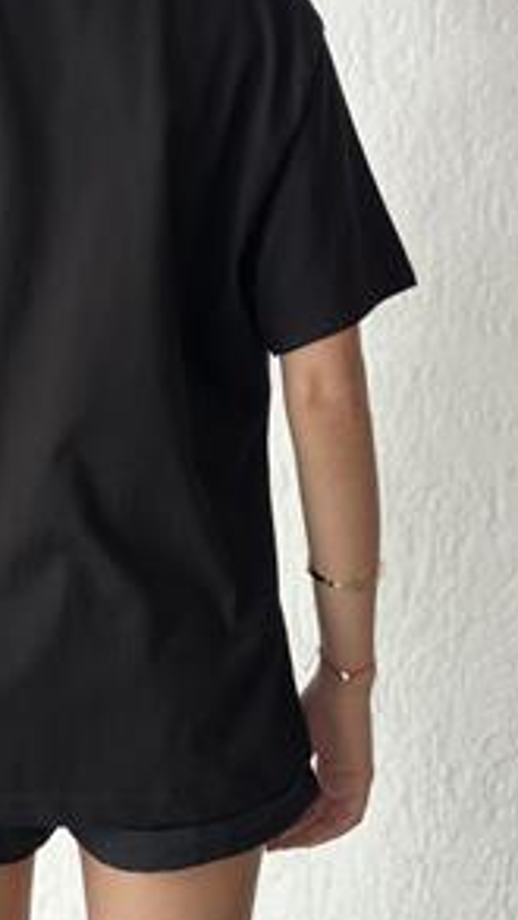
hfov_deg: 15.8
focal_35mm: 76
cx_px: 135
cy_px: 377
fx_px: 1854
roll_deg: +0.5
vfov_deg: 27.8
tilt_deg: -5.3
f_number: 1.78
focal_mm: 6.86
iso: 125
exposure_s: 1/70
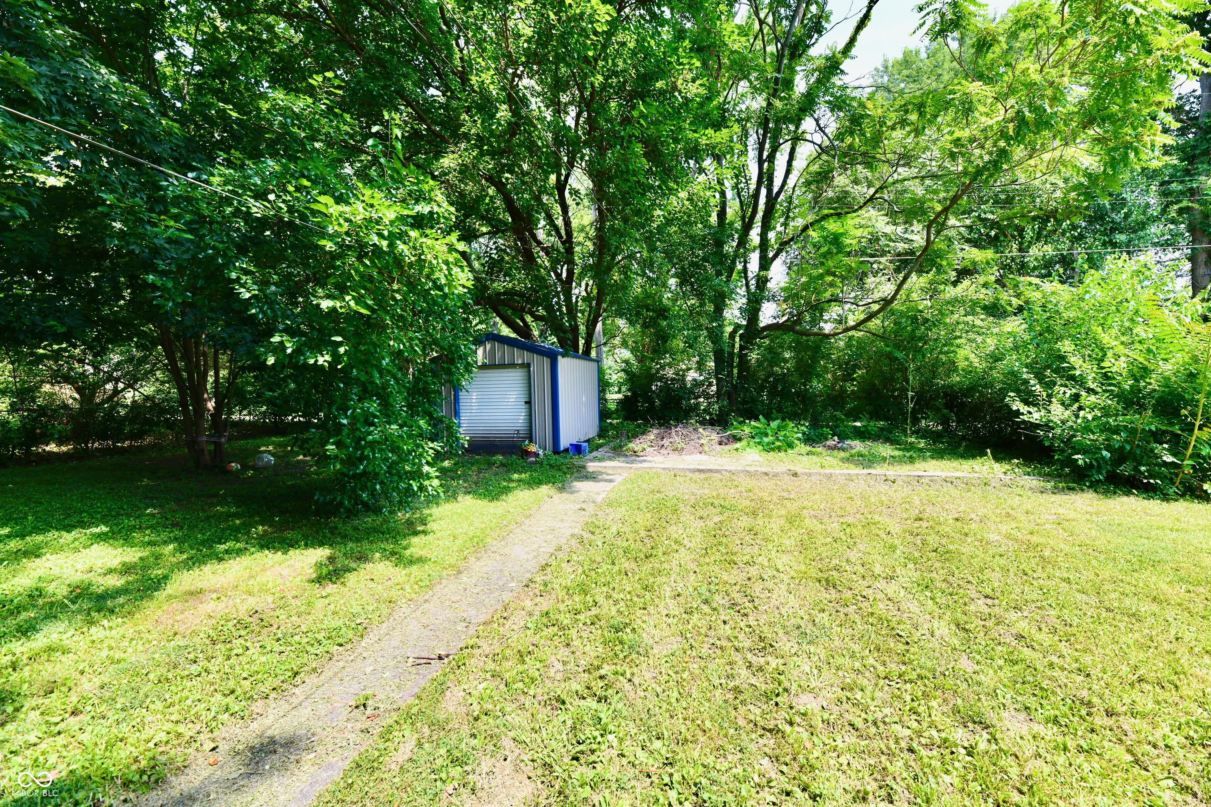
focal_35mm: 14
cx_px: 606
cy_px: 404
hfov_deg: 104.3
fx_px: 471
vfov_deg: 81.2
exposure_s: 1/320
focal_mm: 14
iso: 640
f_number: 9
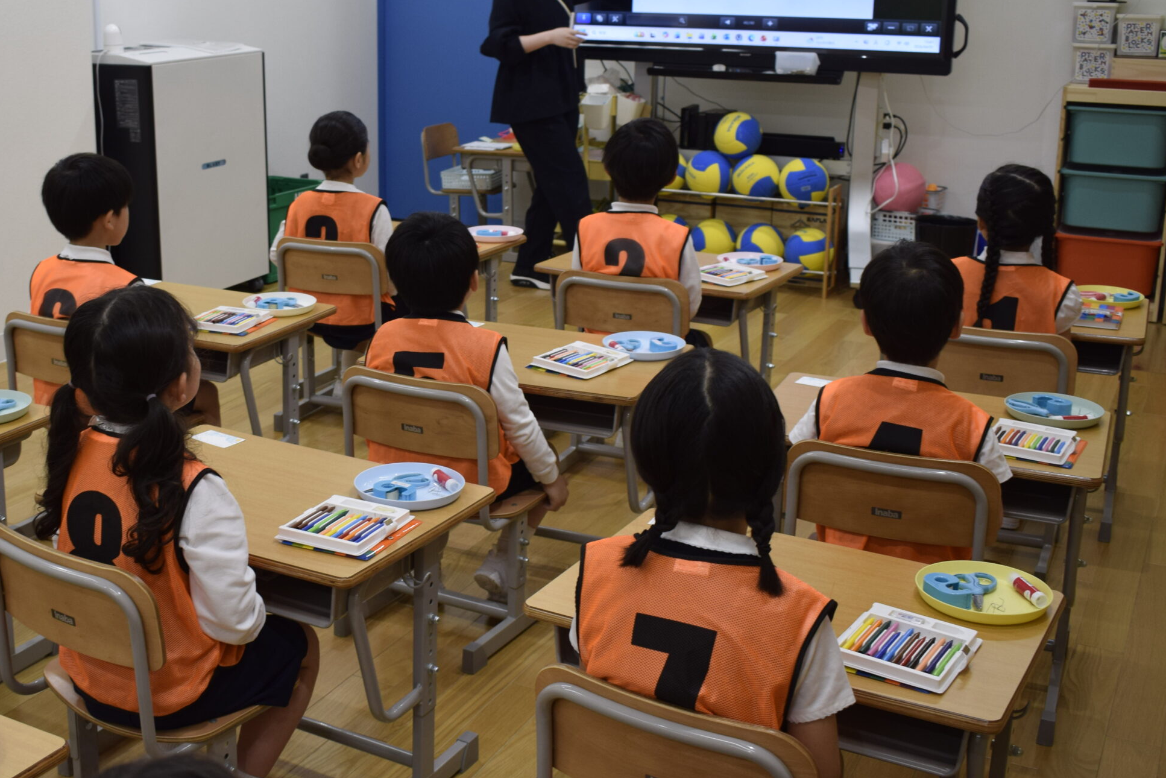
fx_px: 1479
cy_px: 328
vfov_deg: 29.4
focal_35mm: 46
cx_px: 408
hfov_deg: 42.6
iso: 400
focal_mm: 23
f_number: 4.8
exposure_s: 1/90
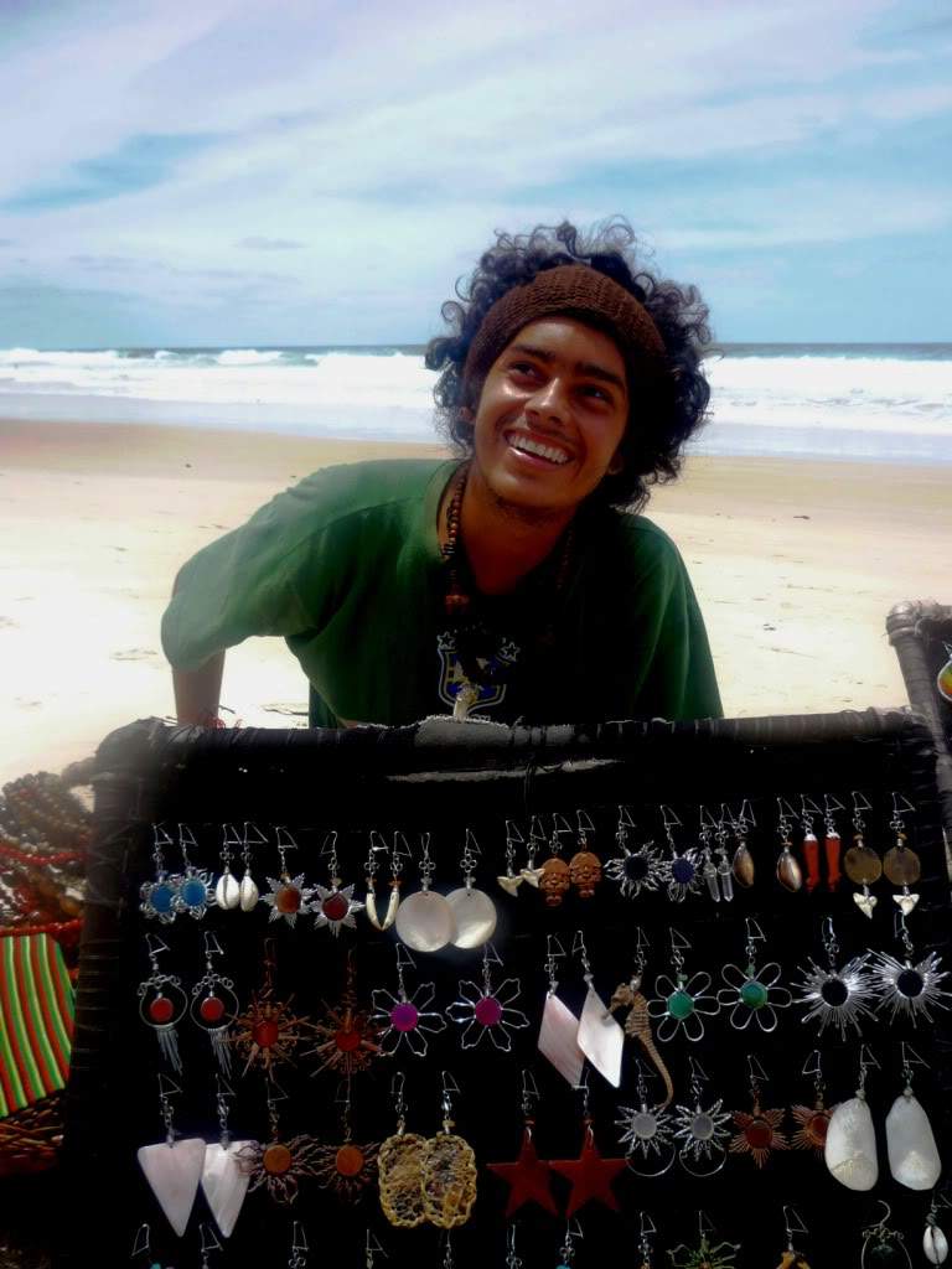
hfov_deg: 44.2
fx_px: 1173
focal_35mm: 32
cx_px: 476
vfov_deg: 56.8
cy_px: 634
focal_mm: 5.2
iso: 100
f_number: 4.5
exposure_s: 1/400
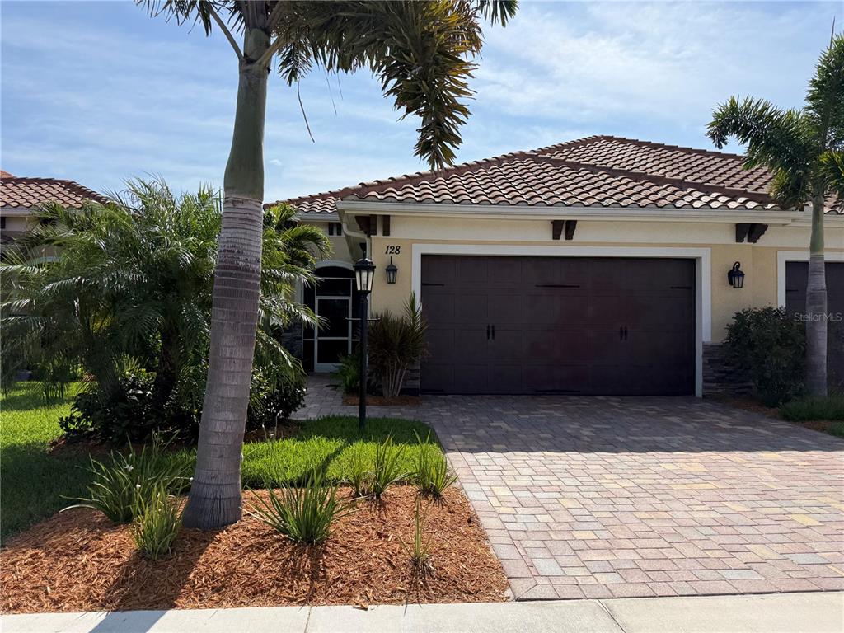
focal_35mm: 24
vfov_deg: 56.8
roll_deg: -0.1
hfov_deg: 71.6
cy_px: 316
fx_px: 585
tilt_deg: +1.3
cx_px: 422
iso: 80
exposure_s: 1/7353
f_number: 1.78
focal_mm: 6.76
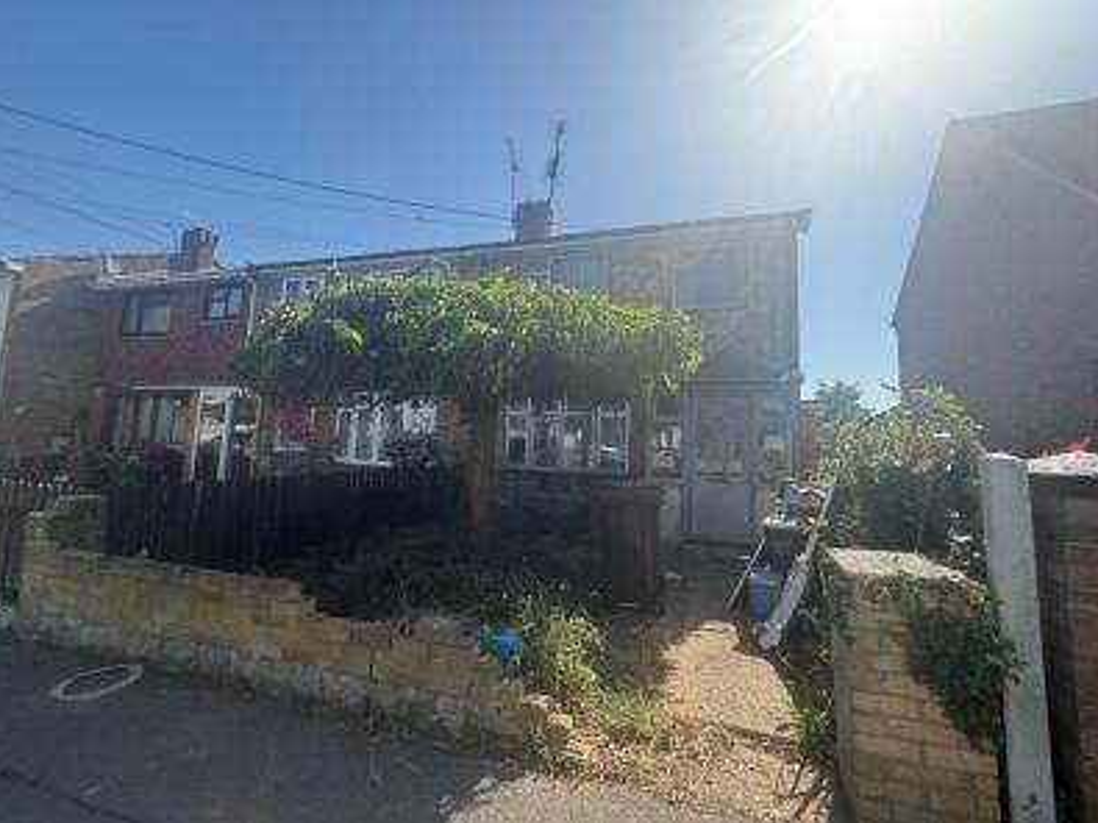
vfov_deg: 81.7
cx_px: 577
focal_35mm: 15
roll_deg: -2.4
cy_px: 393
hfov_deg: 98.1
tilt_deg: +6.2
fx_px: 476
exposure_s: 1/1339
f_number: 2.2
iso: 64
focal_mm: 2.22
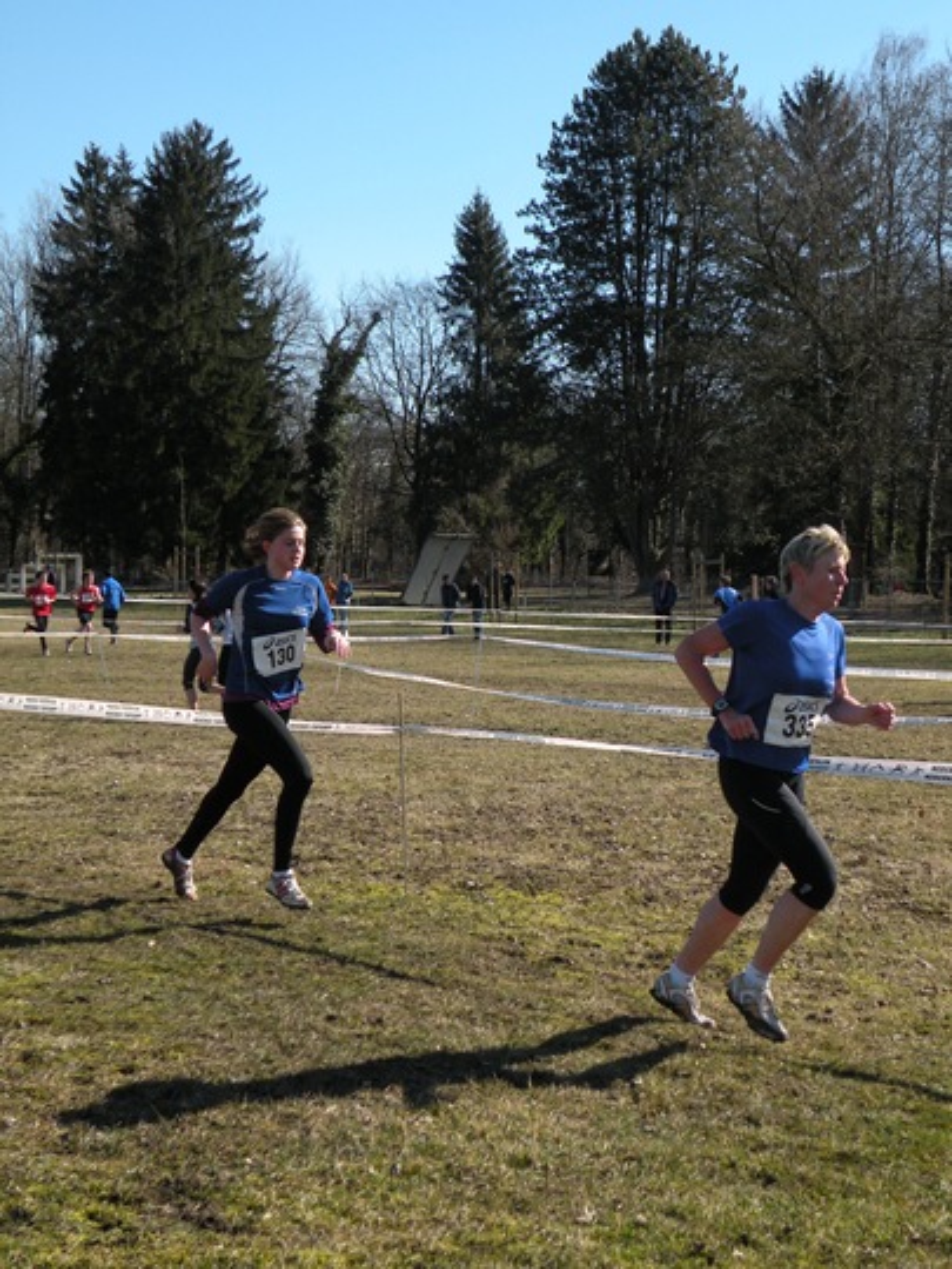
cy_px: 634
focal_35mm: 56
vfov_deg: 34.3
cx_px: 476
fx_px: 2053
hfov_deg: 26.1
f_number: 3.5
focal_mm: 9.8
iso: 64
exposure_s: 1/703
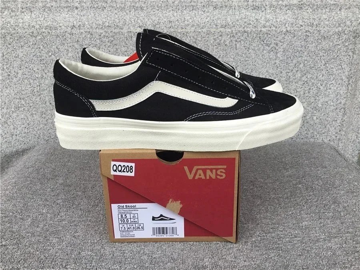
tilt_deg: -19.2
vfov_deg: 45.4
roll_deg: +1.2
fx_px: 322
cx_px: 180
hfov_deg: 58.4
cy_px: 135
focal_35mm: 31
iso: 25
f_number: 2.4
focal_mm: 3.3
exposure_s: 1/186
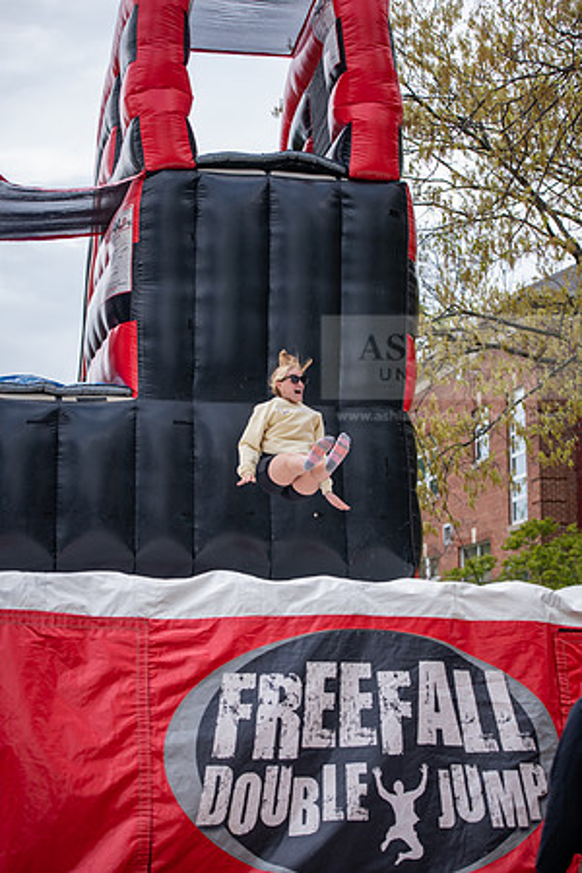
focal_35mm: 70
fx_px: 1697
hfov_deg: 19.5
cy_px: 436
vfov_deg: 28.8
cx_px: 291
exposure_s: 1/640
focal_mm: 70
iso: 100
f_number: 3.5
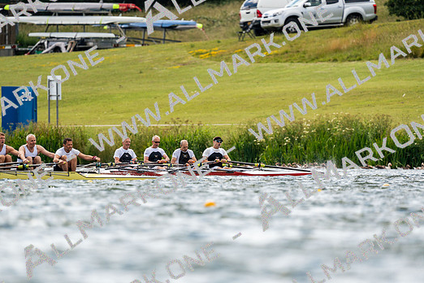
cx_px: 189
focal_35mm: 667
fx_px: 7855
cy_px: 154
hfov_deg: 3.1
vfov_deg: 2.1
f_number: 6.3
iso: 320
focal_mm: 600
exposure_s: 1/2000
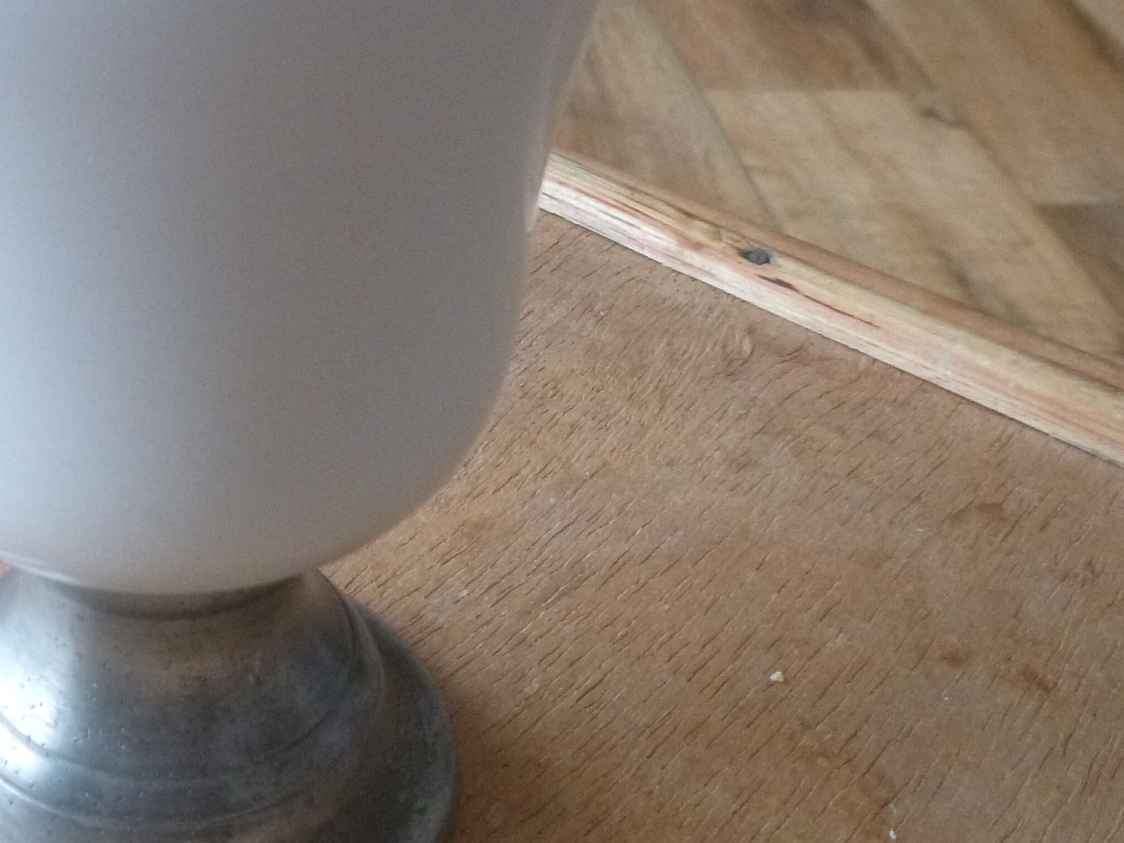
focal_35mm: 57
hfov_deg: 33.3
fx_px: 1851
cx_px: 326
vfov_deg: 25.3
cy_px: 189
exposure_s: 1/40
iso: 400
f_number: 3.1
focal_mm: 4.5
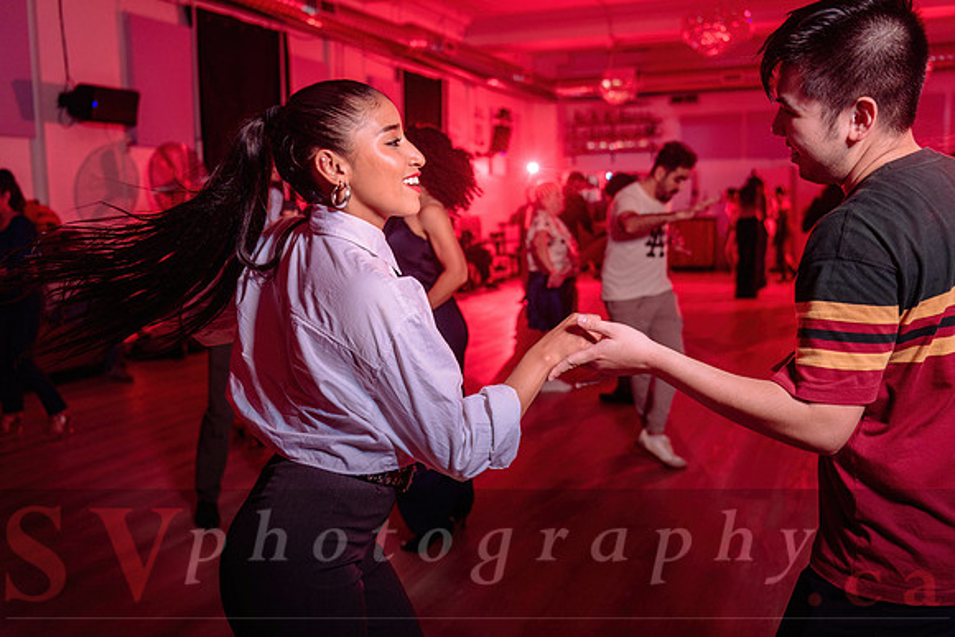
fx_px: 902
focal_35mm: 34
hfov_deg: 55.8
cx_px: 478
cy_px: 318
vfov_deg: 38.9
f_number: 3.2
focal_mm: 34
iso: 800
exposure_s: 1/80
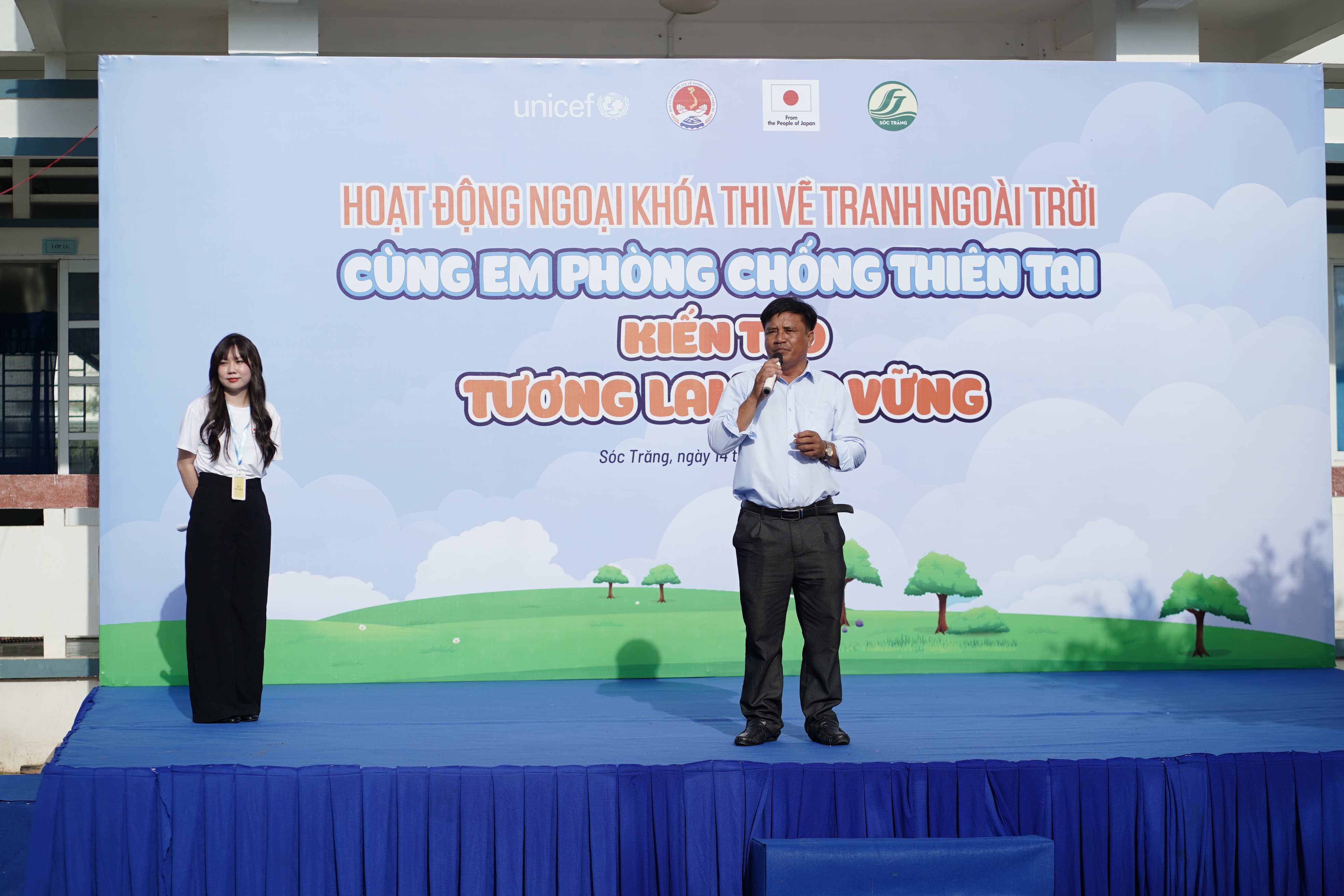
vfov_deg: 16.1
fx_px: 3173
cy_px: 448
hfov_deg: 23.9
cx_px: 672
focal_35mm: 85
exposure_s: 1/2500
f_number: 3.5
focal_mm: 85
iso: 160
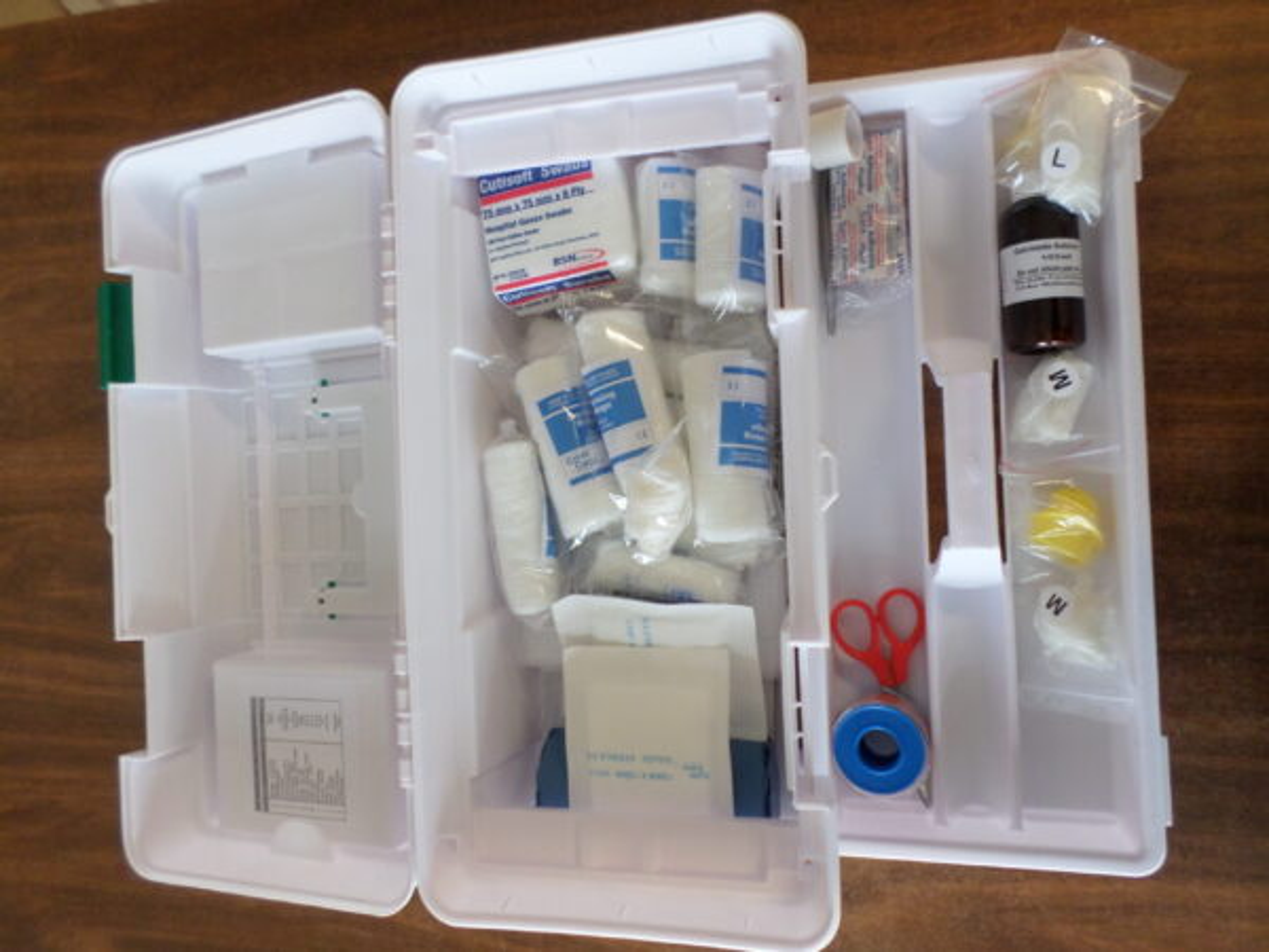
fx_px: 916
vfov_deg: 54.9
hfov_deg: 69.4
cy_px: 476
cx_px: 634
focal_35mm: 25
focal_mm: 4.5
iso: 200
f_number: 2.5
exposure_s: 1/30
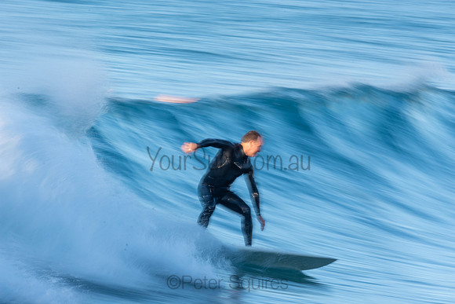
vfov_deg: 1.8
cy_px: 152
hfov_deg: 2.7
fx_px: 9481
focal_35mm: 750
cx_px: 228
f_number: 22
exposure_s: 1/20
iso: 100
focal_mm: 500
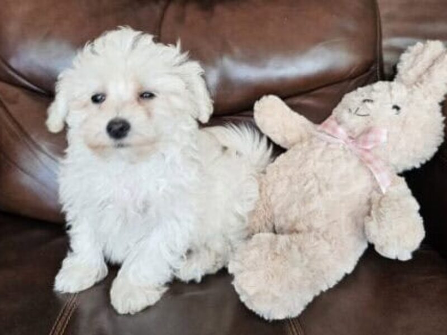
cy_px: 168
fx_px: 297
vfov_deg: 58.9
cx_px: 224
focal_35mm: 23
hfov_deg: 73.9
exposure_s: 1/170
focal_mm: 6.3
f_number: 1.7
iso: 250
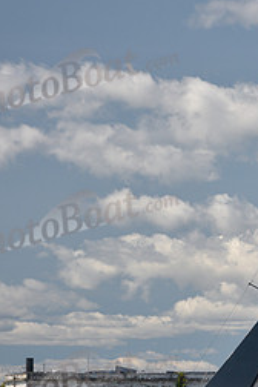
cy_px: 281
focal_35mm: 322
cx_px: 259
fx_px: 3461
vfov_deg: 6.4
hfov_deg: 4.3
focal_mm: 140
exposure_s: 1/3200
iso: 250
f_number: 2.8
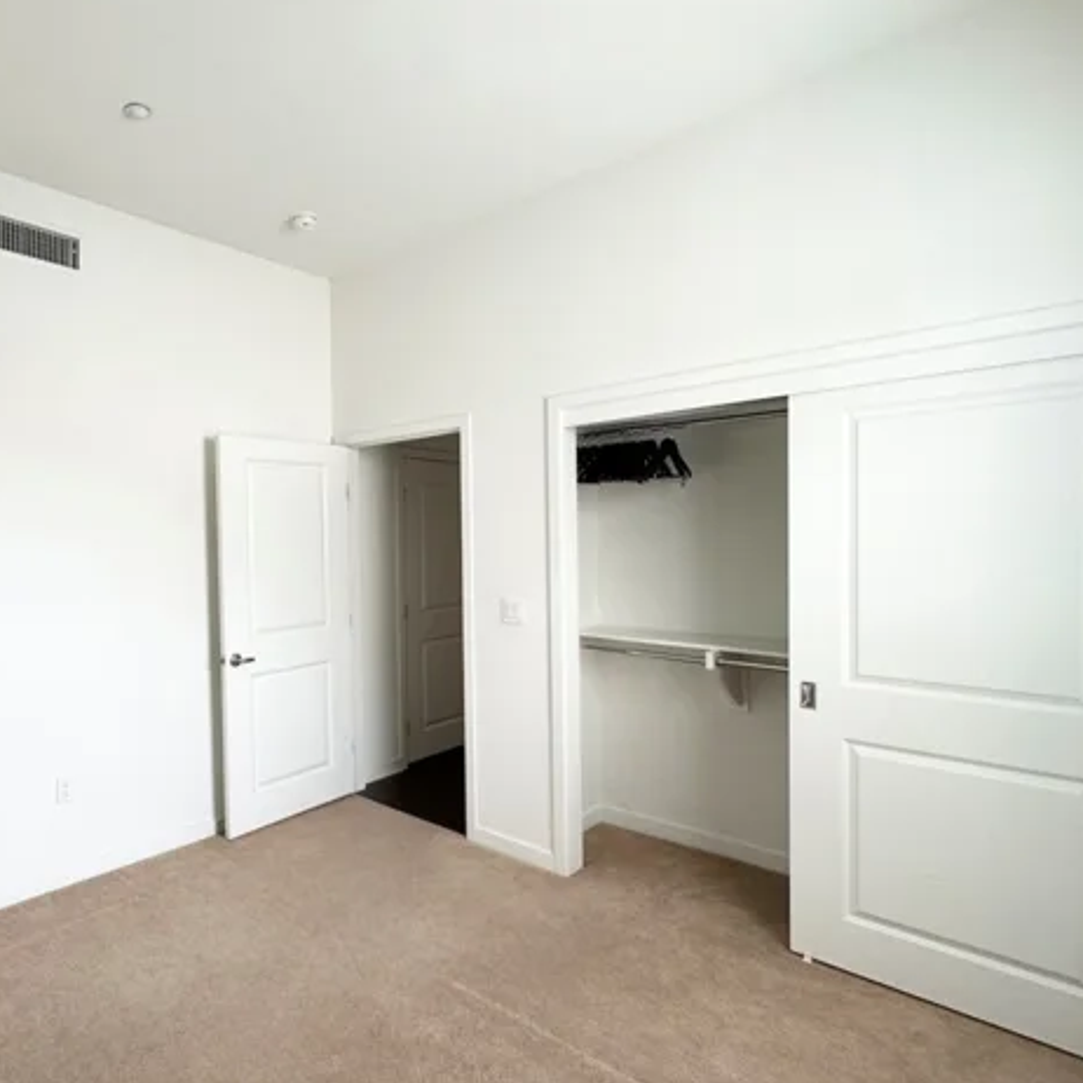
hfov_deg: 72.5
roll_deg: +0.6
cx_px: 357
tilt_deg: -1.5
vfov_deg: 74.8
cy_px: 549
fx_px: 708
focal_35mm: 20
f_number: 2.2
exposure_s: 1/120
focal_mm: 2.22
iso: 125
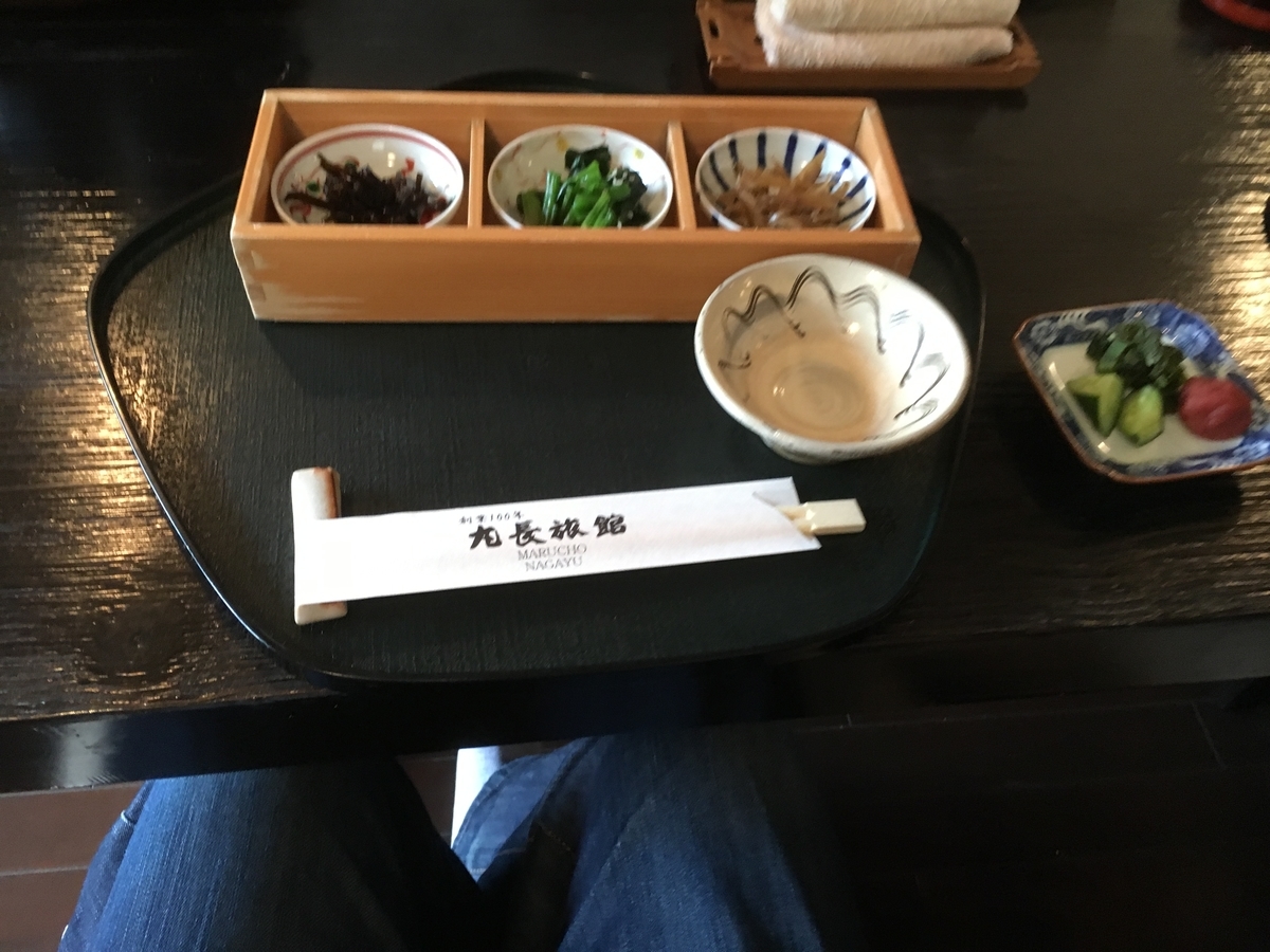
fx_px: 1064
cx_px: 635
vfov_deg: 48.2
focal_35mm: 29
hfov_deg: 61.7
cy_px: 476
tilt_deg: -51.8
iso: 200
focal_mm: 4.15
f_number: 2.2
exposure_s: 1/24
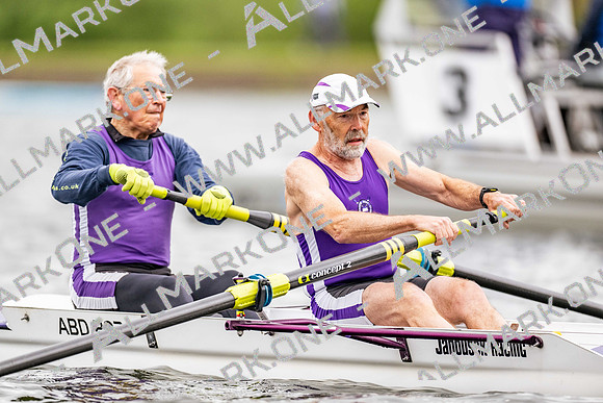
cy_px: 202
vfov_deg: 2.3
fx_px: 10052
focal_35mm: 600
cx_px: 302
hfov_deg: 3.4
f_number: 4
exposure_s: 1/2500
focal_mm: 600
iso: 900
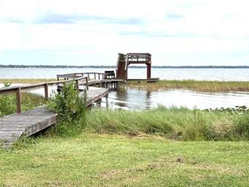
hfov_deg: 29.3
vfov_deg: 22.3
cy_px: 95
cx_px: 106
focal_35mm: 66
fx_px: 475
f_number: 1.78
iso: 64
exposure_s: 1/6536
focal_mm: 6.76
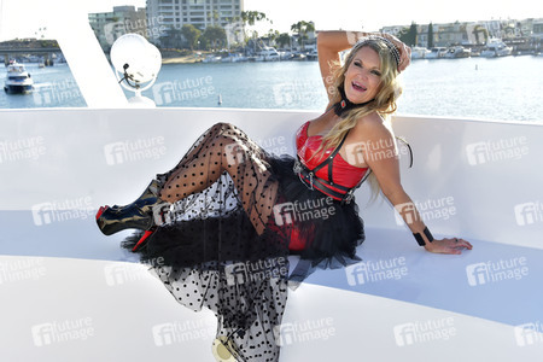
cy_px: 181
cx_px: 272
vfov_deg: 29.9
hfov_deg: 43.6
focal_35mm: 45
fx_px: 679
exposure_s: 1/250
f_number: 6.3
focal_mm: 45
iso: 250
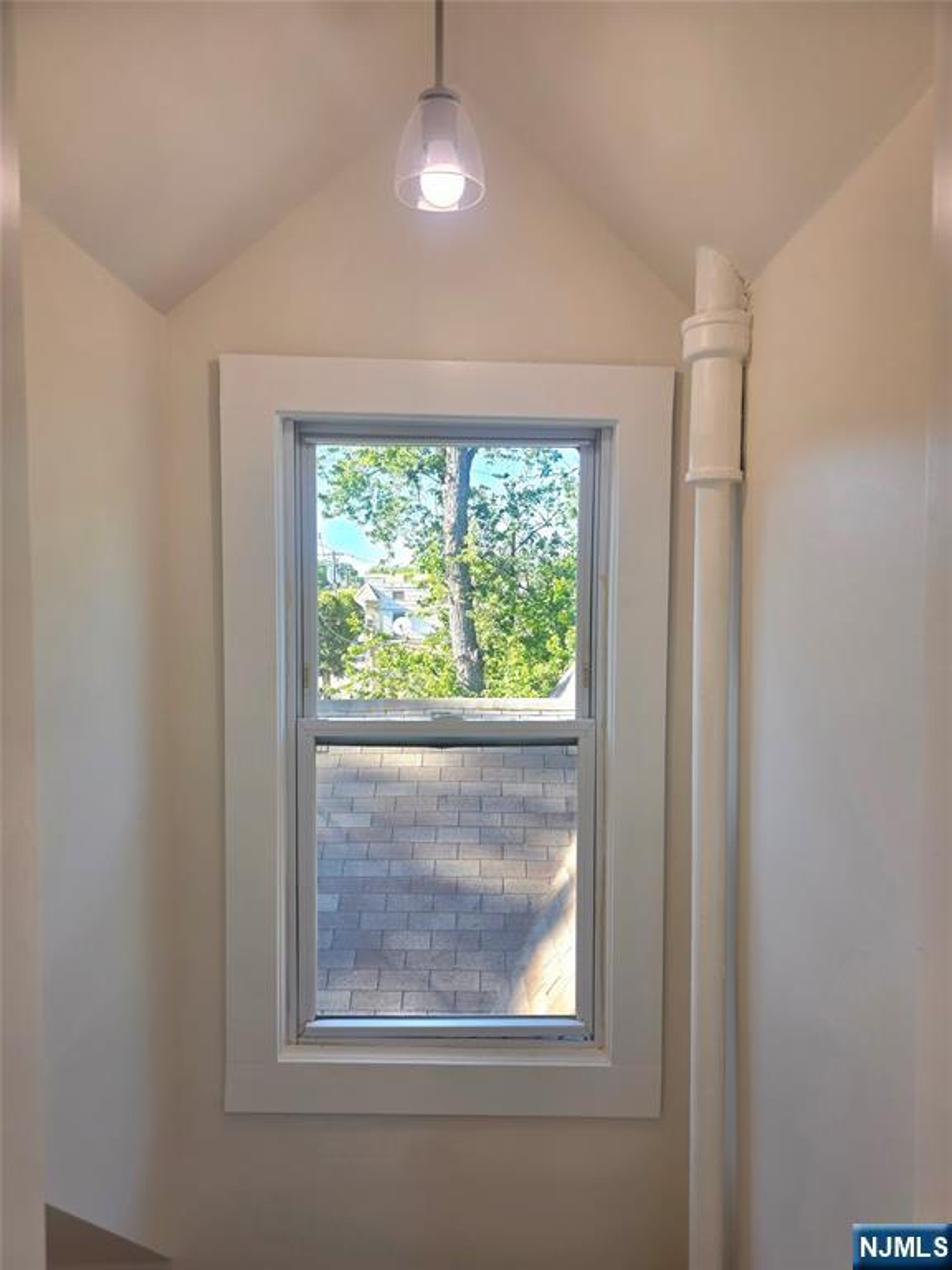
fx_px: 843
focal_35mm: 23
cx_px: 476
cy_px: 635
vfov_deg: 73.9
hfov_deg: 58.9
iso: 12
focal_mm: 6.3
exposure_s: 1/120
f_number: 1.7
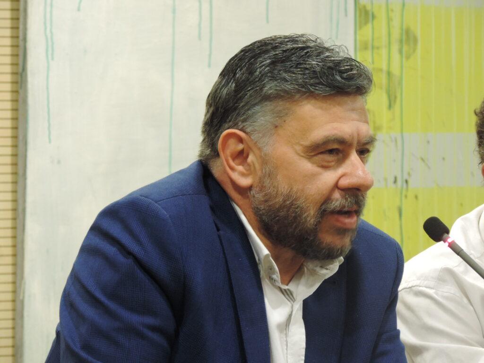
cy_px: 182
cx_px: 242
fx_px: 4195
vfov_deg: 5.0
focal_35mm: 300
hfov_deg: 6.6
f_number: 4.8
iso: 800
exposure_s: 1/13
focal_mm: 53.5
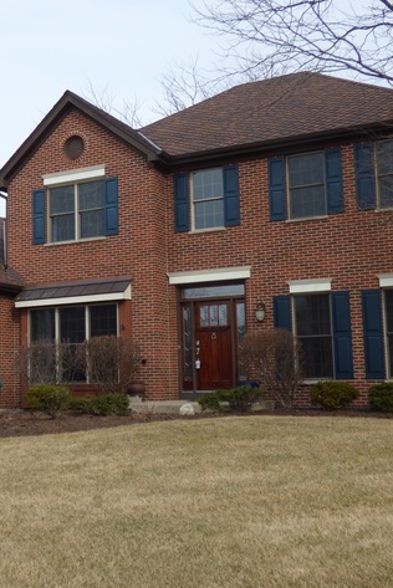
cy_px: 292
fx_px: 736
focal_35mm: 45
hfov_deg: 29.5
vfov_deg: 43.6
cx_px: 108
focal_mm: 5.78
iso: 100
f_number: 3.4
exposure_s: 1/800
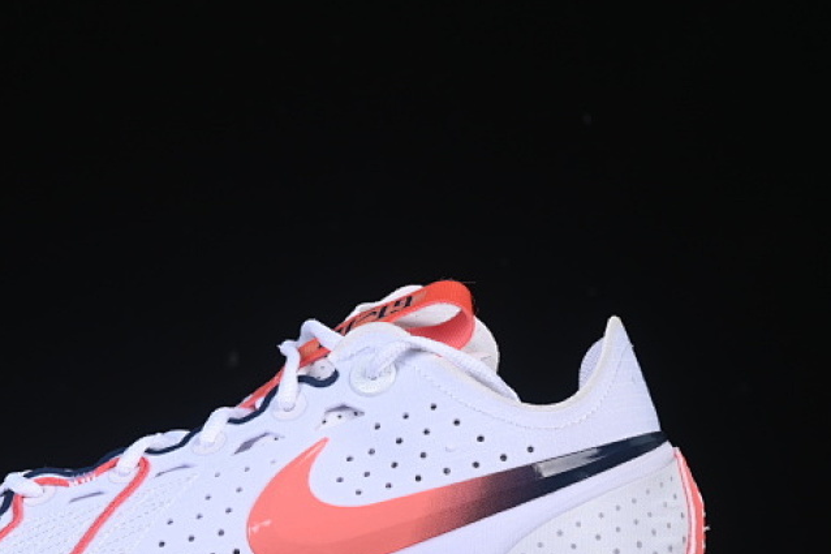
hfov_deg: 16.1
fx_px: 2931
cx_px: 240
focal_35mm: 127
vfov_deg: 10.8
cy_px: 445
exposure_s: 1/80
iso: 160
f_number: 8
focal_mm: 50
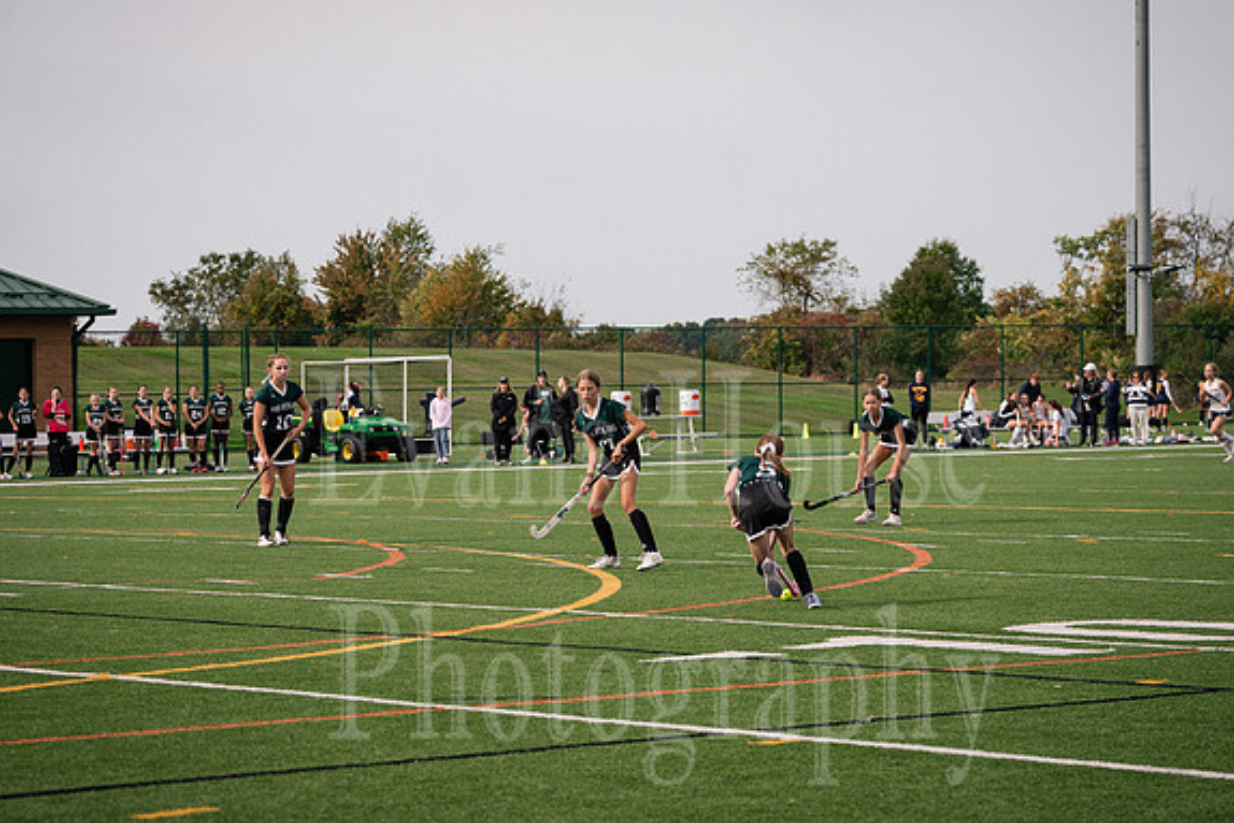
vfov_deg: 11.7
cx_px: 603
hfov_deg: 17.5
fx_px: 4011
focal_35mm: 117
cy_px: 523
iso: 250
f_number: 4
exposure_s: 1/2000
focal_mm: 70
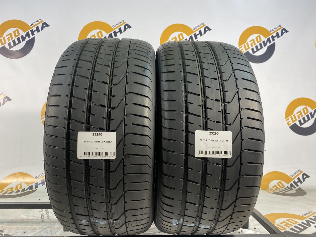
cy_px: 118
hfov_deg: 67.3
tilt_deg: -0.1
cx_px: 158
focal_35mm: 26
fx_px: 237
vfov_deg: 53.1
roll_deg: +0.6
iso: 80
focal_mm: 4.25
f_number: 1.8
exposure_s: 1/100
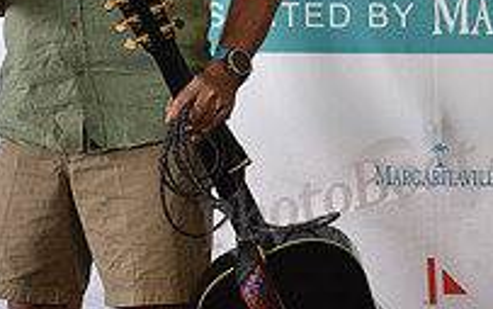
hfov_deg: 10.2
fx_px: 2742
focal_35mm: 204
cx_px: 75
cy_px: -152
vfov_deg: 6.4
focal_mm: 70
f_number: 5.6
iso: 800
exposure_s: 1/160
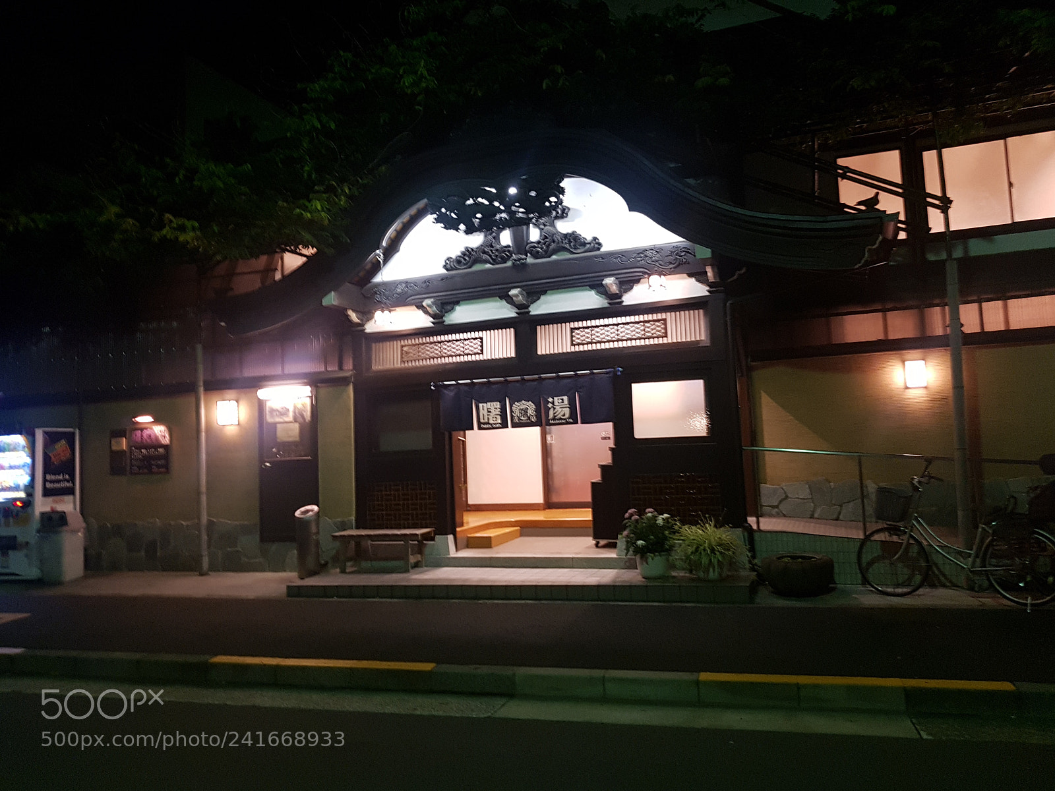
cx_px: 528
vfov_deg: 53.1
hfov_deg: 67.3
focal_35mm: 26
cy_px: 396
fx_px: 792
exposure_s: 1/14
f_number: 1.7
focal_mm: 4.2
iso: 200
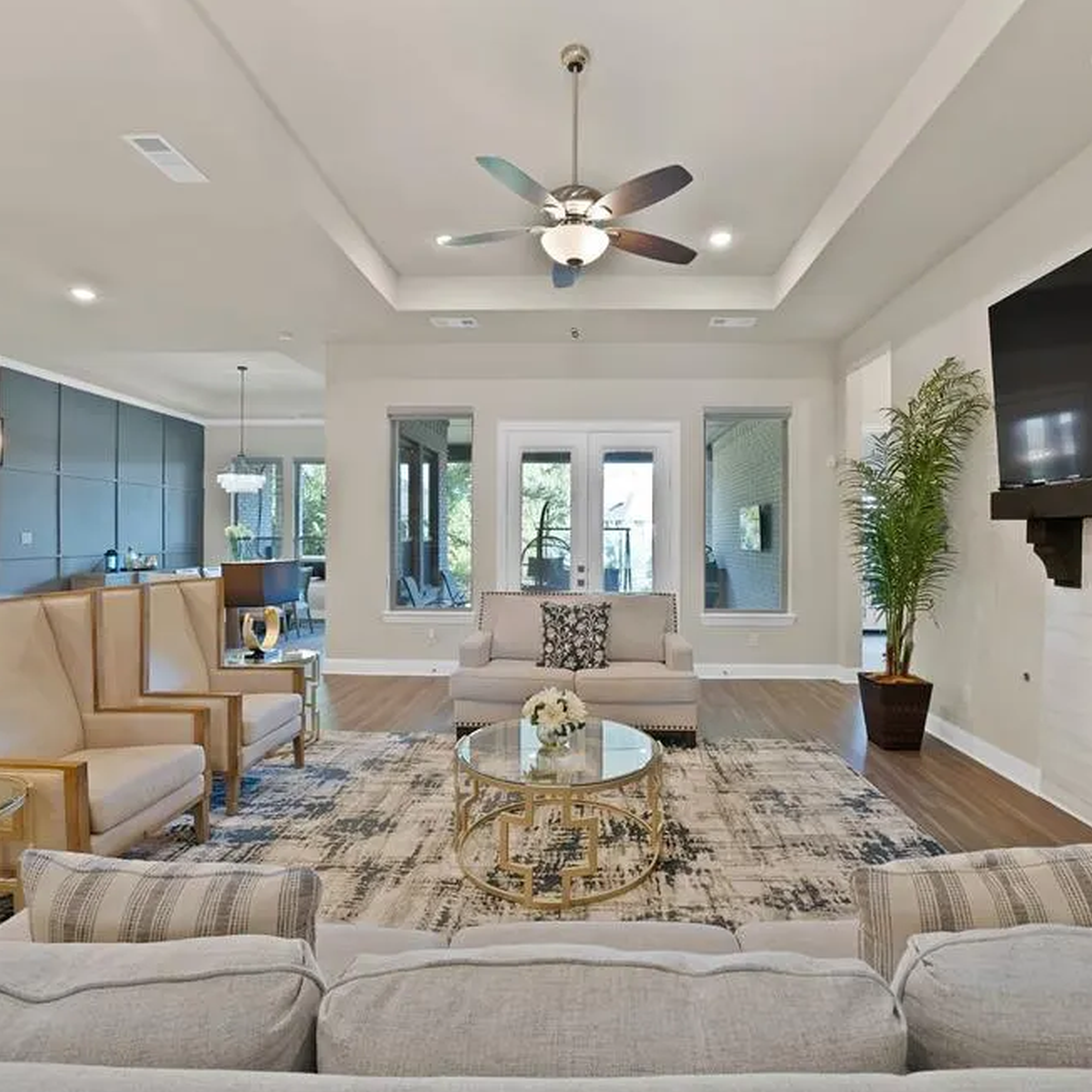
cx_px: 585
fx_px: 571
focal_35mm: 16
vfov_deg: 87.4
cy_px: 538
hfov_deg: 87.3
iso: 640
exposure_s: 1/1.25
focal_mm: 12
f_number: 9
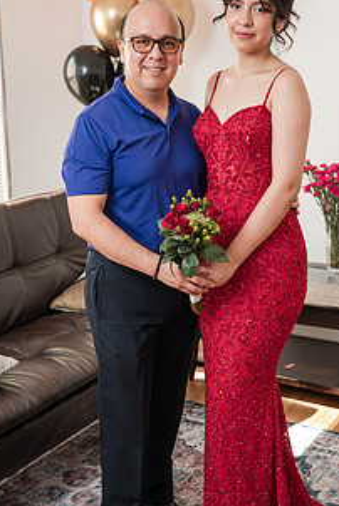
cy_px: 241
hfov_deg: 22.3
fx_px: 860
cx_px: 186
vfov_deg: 32.8
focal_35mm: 61
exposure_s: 1/250
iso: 1000
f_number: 3.2
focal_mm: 41
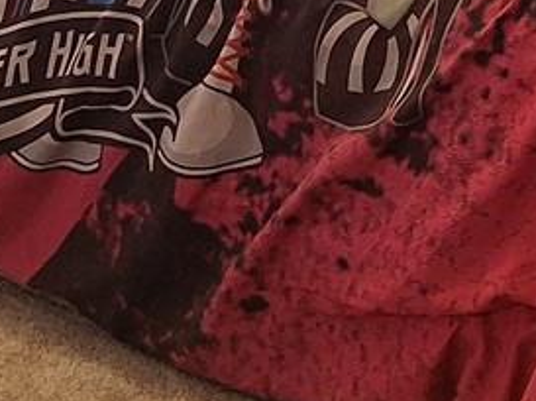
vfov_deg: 9.7
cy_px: -550
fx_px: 2088
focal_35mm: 135
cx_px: 646
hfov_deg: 14.2
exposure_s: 1/40
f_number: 1.8
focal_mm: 5.54
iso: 200
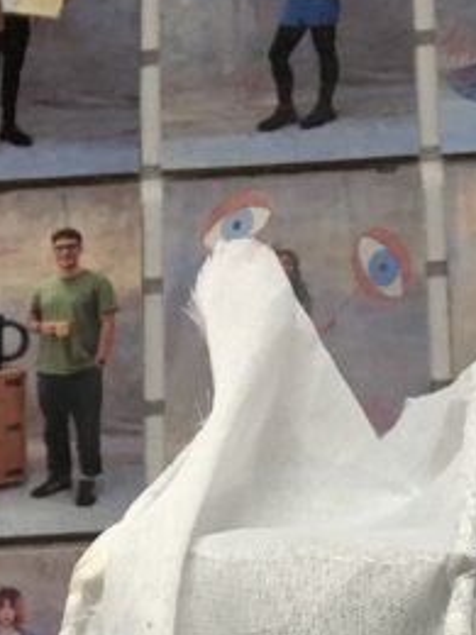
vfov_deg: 14.3
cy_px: 1028
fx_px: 2310
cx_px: 447
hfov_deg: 11.7
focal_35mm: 126
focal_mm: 2.87
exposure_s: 1/50
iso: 80
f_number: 2.2
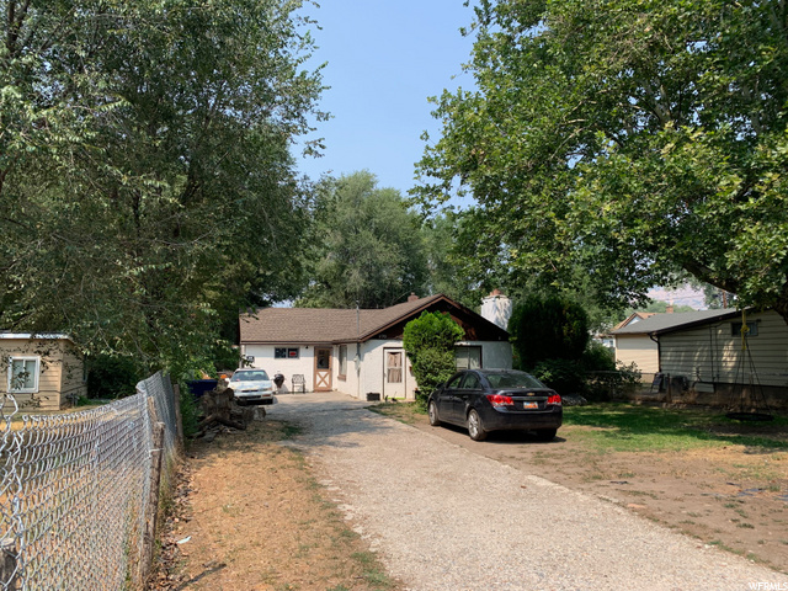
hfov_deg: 67.3
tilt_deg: +6.6
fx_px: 592
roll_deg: -0.9
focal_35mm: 26
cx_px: 394
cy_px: 296
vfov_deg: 53.1
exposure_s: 1/1406
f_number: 1.8
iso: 25
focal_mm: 4.25
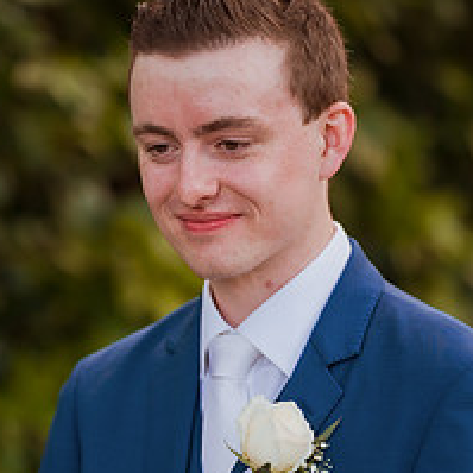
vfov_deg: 5.2
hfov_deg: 5.2
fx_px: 5179
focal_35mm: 335
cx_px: 102
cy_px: 357
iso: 320
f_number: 1.8
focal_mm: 135
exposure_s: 1/1000
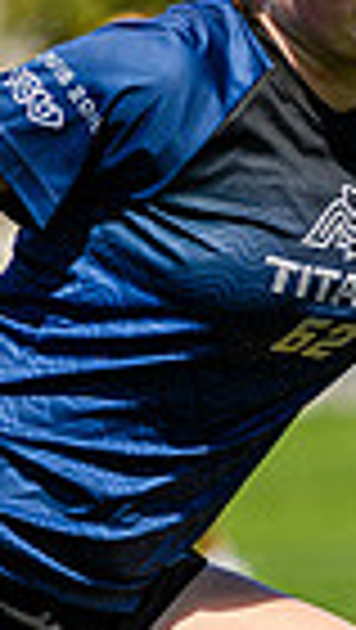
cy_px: 128
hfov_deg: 1.7
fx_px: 11987
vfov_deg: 3.0
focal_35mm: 716
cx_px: 32
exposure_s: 1/1250
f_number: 3.2
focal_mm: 110
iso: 140
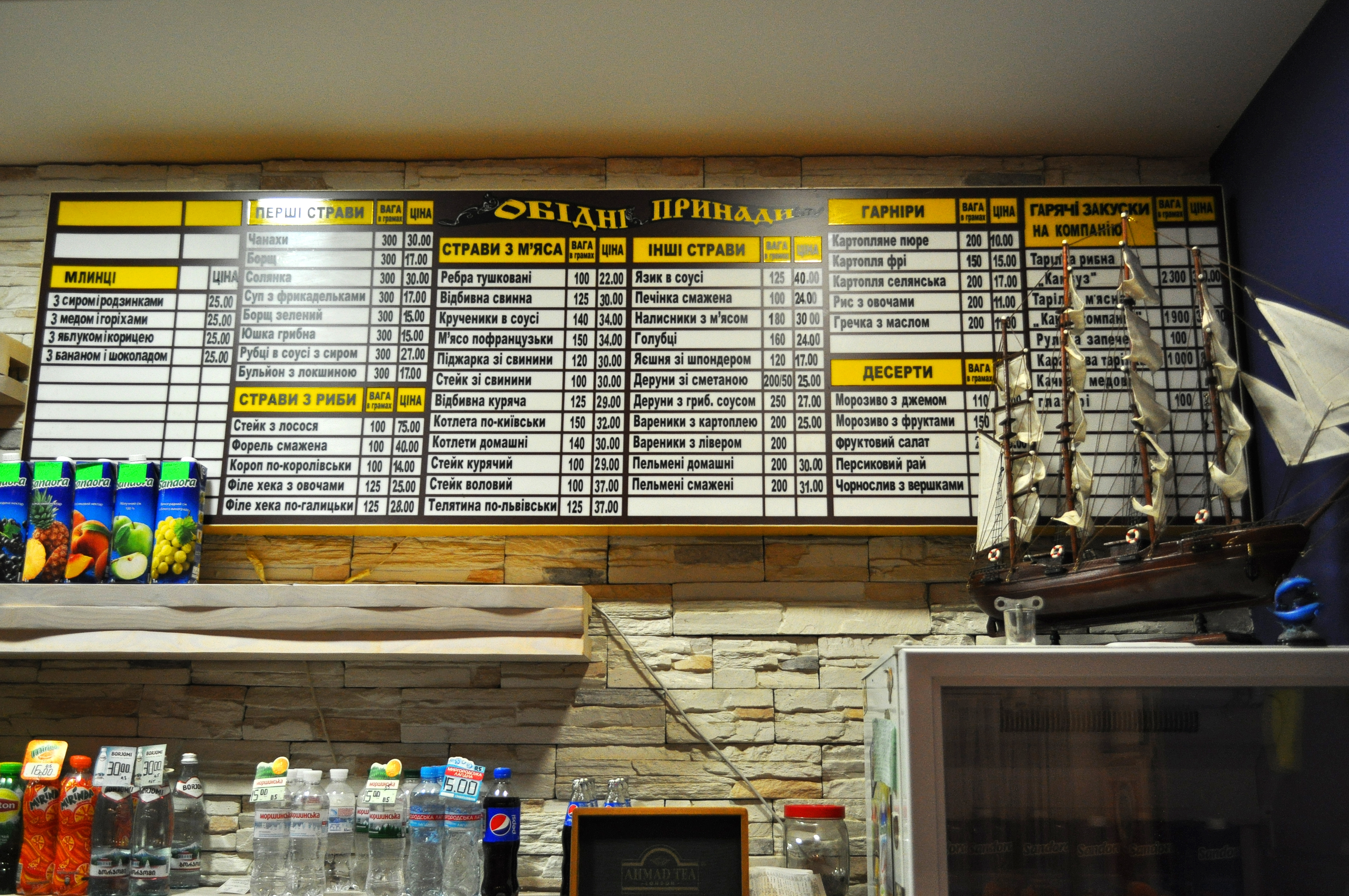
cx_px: 674
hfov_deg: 53.2
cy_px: 448
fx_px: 1347
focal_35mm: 36
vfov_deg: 36.8
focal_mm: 24
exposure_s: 1/60
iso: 800
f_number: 4
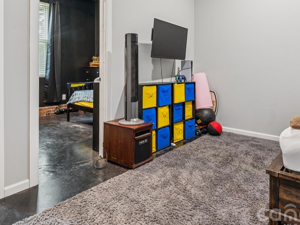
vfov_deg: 51.9
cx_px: 156
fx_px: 225
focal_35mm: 26
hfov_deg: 67.4
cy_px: 70
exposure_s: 3.2
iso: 100
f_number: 13
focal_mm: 16.6
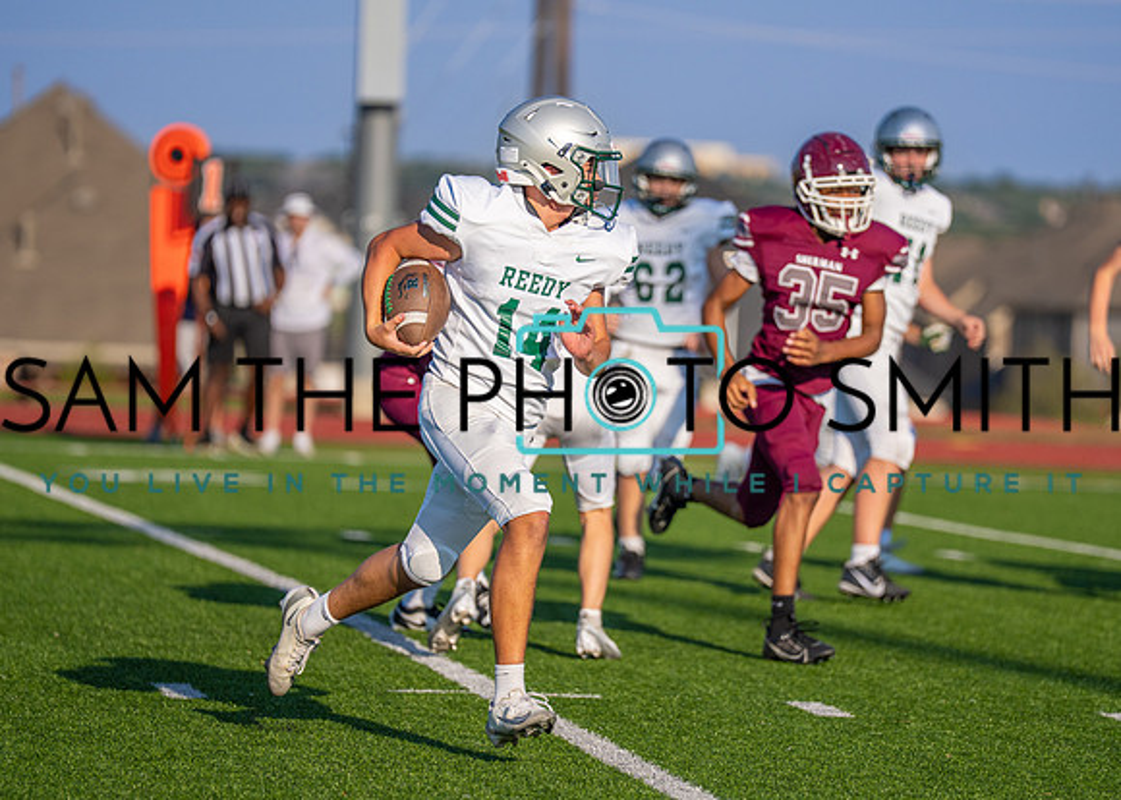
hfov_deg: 8.1
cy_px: 382
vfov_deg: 5.8
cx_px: 624
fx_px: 7940
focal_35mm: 249
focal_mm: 200
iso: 125
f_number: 2.8
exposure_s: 1/4000
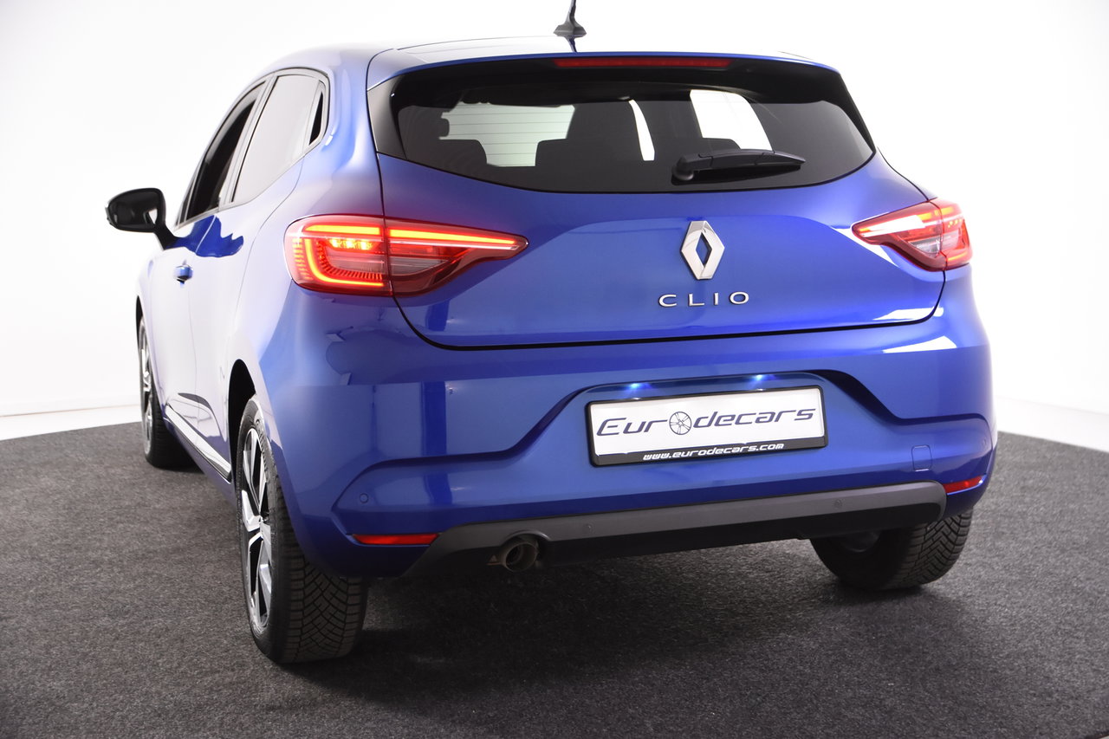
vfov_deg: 26.5
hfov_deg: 38.9
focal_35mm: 51
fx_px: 1571
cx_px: 554
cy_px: 370
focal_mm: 34
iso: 1600
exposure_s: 1/60
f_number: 4
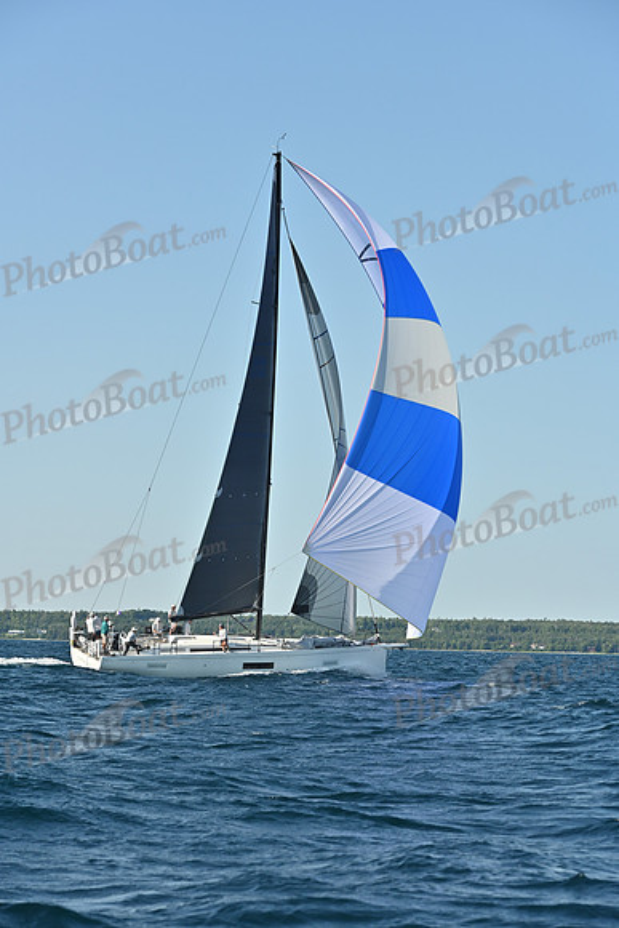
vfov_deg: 18.6
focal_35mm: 110
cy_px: 464
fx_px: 2835
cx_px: 310
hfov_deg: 12.5
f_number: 7.1
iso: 320
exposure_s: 1/1600
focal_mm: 110
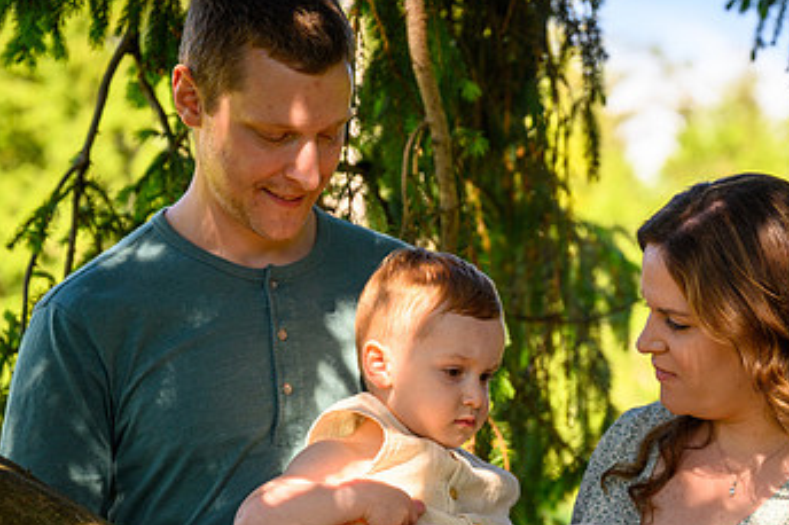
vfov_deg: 11.6
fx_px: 2585
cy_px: 410
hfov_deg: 17.3
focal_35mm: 118
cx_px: 514
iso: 100
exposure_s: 1/640
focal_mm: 70
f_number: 3.2
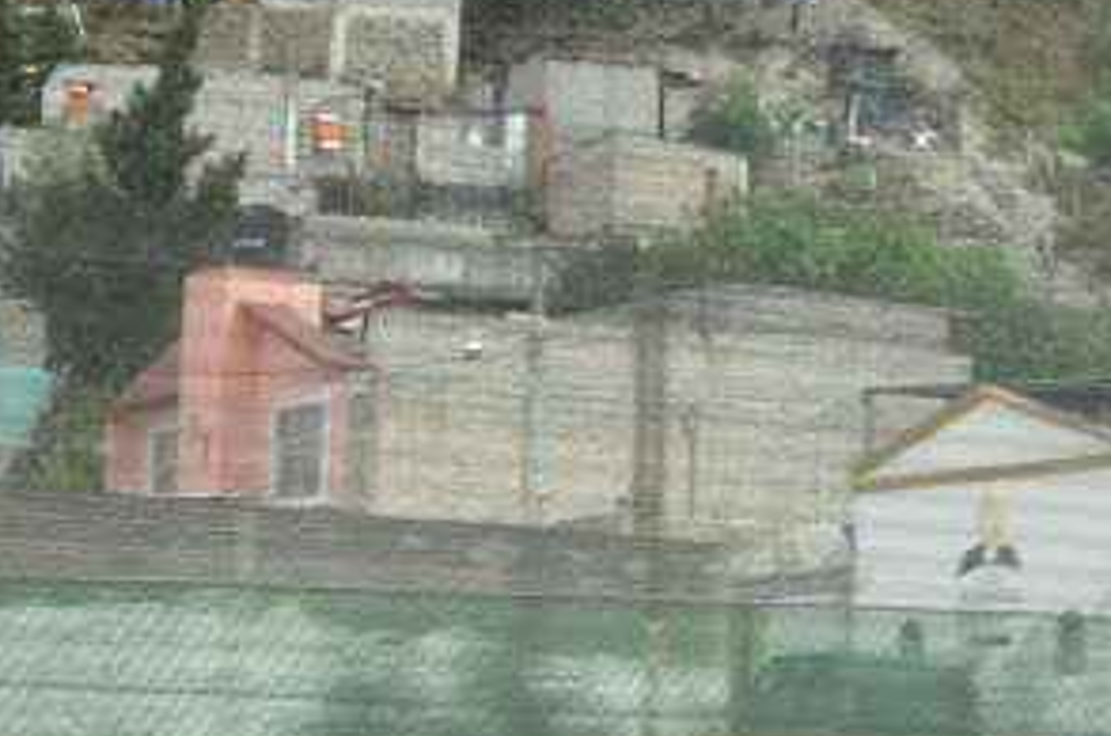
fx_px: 5677
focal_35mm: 184
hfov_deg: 11.2
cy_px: 222
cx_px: 571
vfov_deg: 7.4
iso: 100
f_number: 11
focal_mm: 45
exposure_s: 1/50
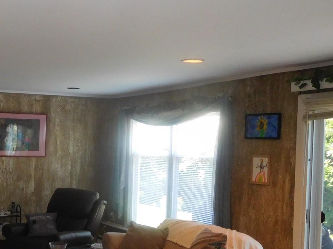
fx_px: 500
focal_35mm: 52
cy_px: 167
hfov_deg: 34.8
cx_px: 37
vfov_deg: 27.8
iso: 360
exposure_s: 1/30
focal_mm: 4.5
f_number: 3.4
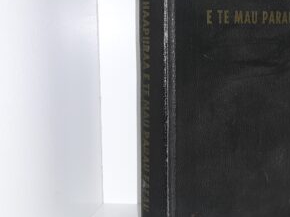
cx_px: 236
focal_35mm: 58
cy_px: 69
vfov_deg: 25.0
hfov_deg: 32.3
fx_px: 486
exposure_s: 1/60
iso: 40
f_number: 1.7
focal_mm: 3.7
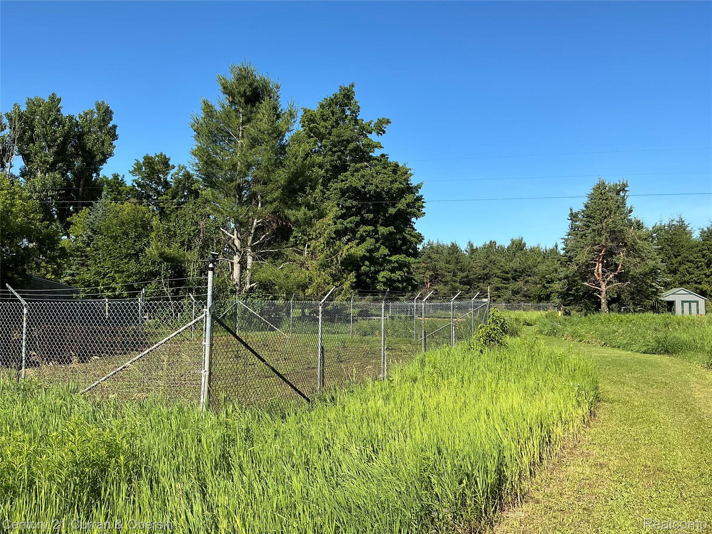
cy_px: 267
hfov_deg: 63.4
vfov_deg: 49.7
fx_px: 576
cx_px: 356
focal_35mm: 28
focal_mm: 3
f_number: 1.8
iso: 25
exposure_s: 1/1311
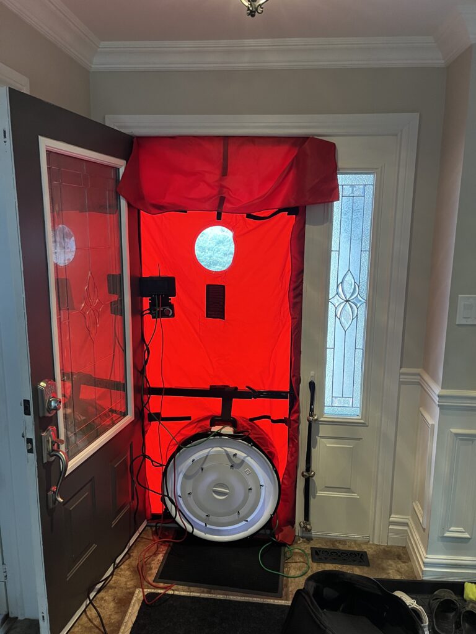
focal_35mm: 26
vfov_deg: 67.3
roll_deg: -0.1
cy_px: 317
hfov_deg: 53.1
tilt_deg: -10.2
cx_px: 238
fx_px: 477
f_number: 1.6
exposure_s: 1/60
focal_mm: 5.1
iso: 320
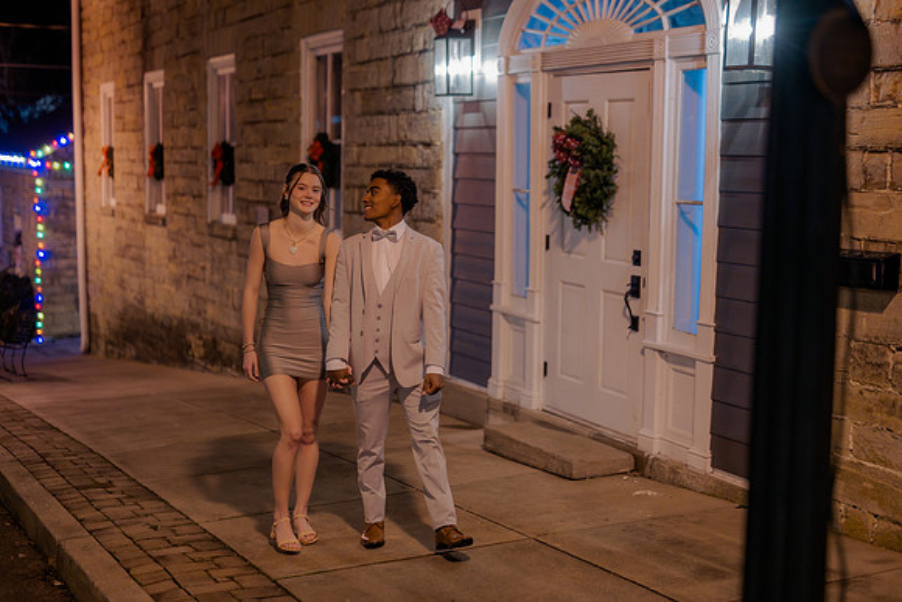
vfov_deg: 25.9
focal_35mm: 52
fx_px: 1309
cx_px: 466
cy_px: 306
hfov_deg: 38.0
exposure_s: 1/200
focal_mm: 50
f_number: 1.4
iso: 2500
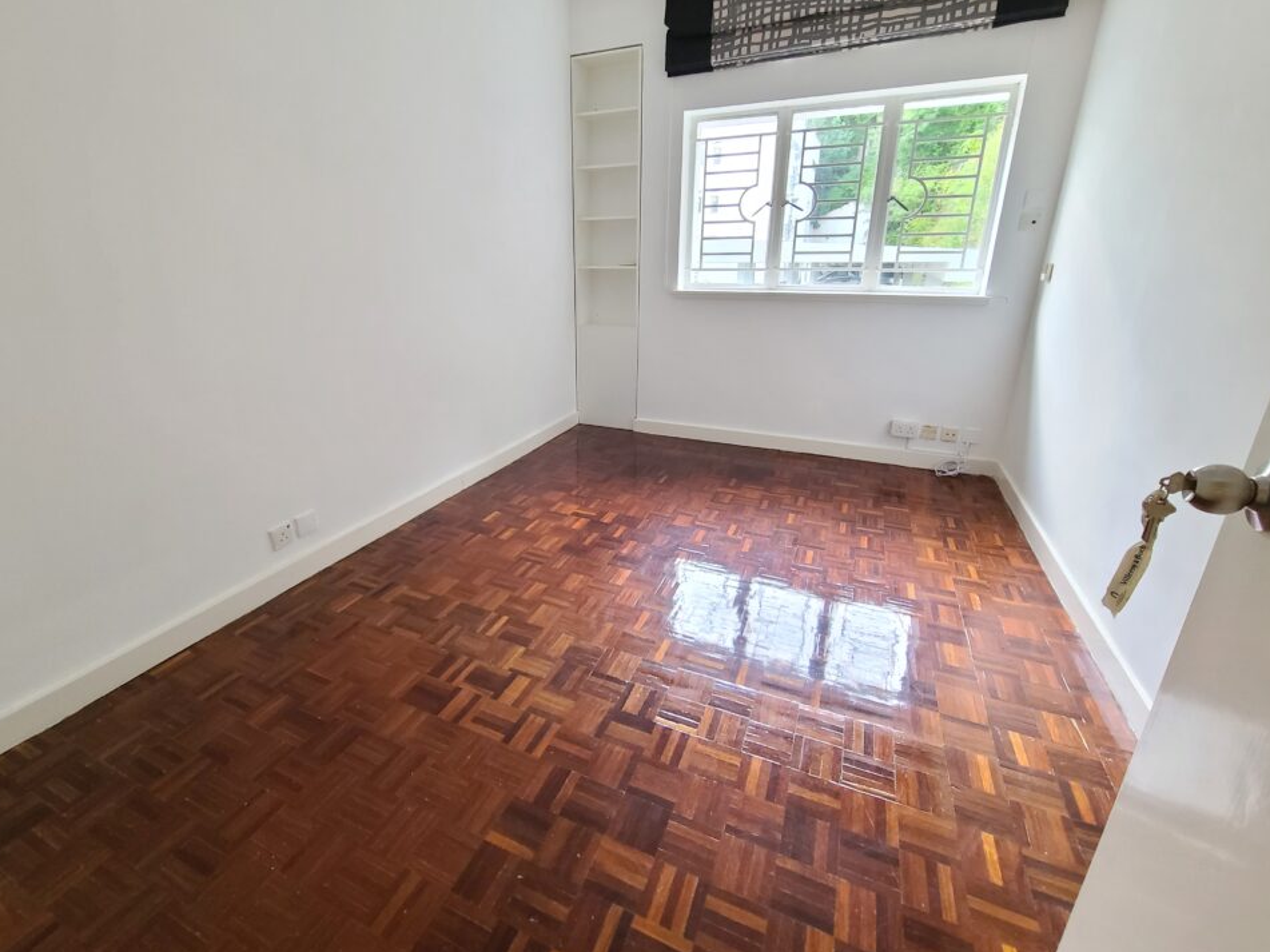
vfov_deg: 85.5
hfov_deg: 102.0
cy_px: 445
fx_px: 514
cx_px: 598
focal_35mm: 14
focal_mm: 2.2
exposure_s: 1/33
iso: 640
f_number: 2.2
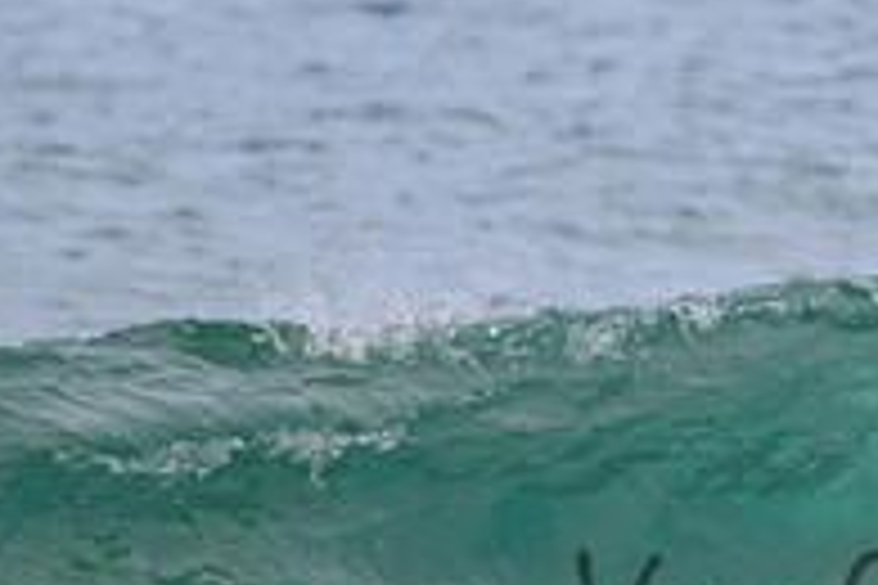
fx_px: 76746
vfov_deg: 0.4
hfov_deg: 0.7
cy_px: 304
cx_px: 1081
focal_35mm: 3147
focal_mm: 800
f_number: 11
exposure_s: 1/2000
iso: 1400
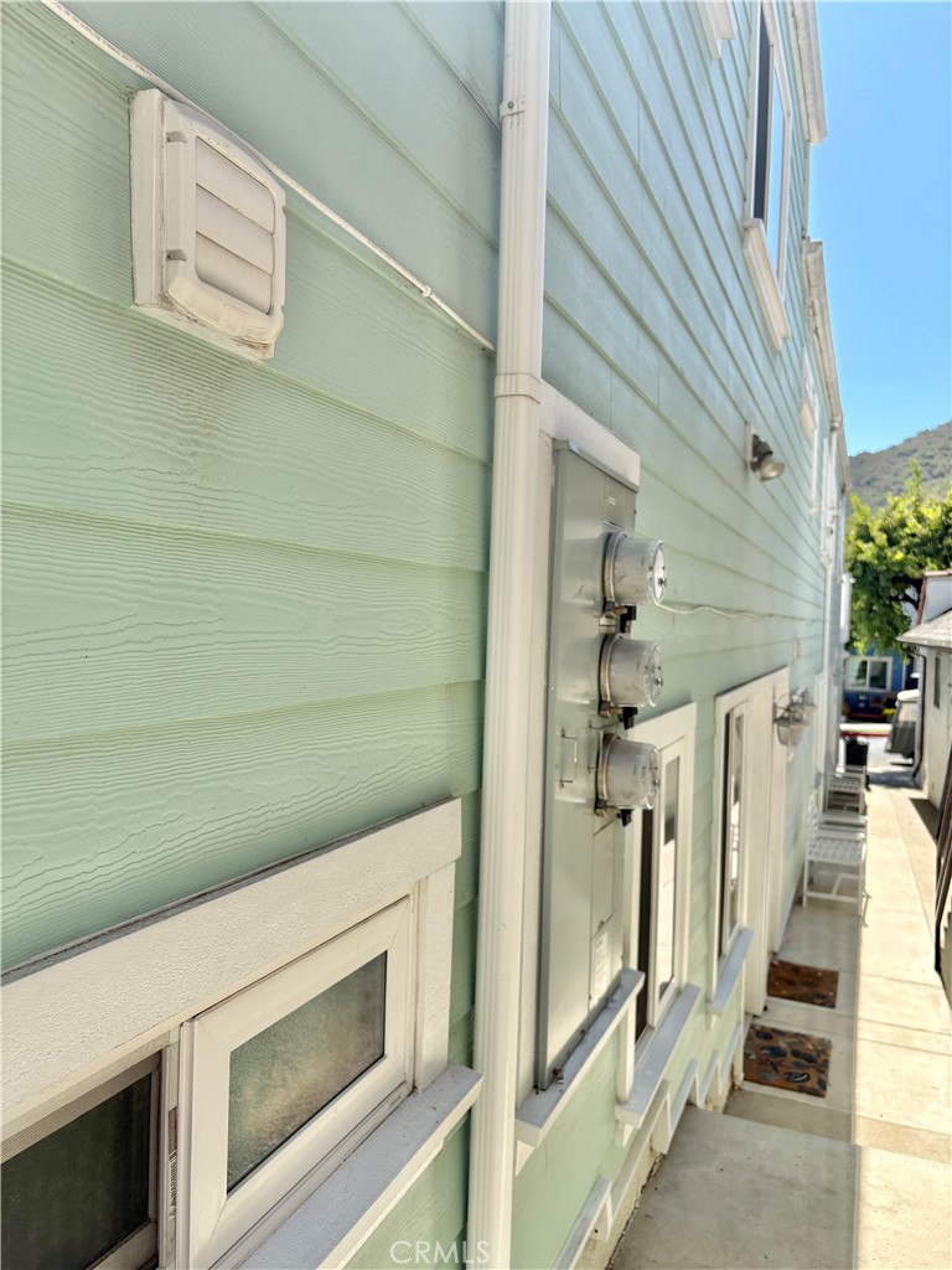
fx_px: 953
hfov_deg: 53.1
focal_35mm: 26
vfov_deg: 67.3
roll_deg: -1.1
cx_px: 476
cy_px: 635
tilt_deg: -1.5
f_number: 1.6
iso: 50
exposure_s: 1/1667
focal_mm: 5.96
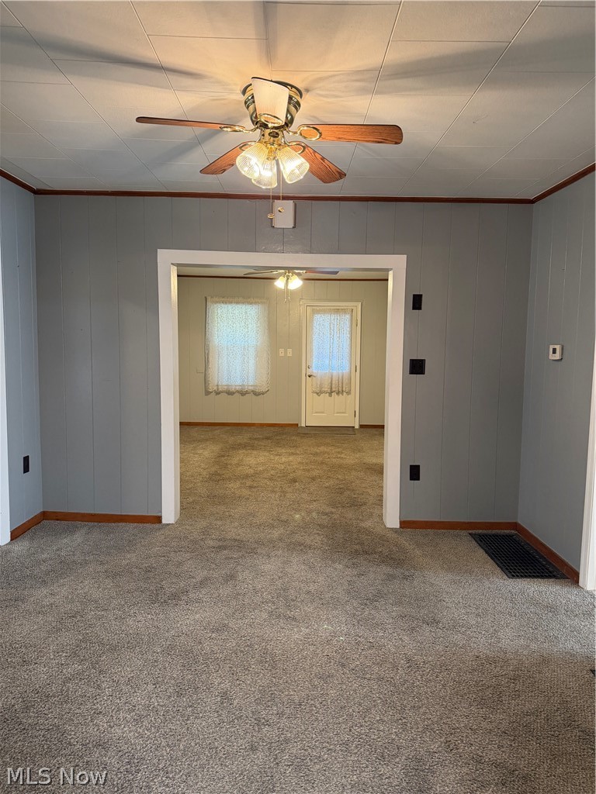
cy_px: 397
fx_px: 551
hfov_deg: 56.8
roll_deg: -1.0
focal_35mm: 24
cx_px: 298
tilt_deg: -5.4
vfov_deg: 71.6
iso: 400
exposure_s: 1/120
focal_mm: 6.76
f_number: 1.78
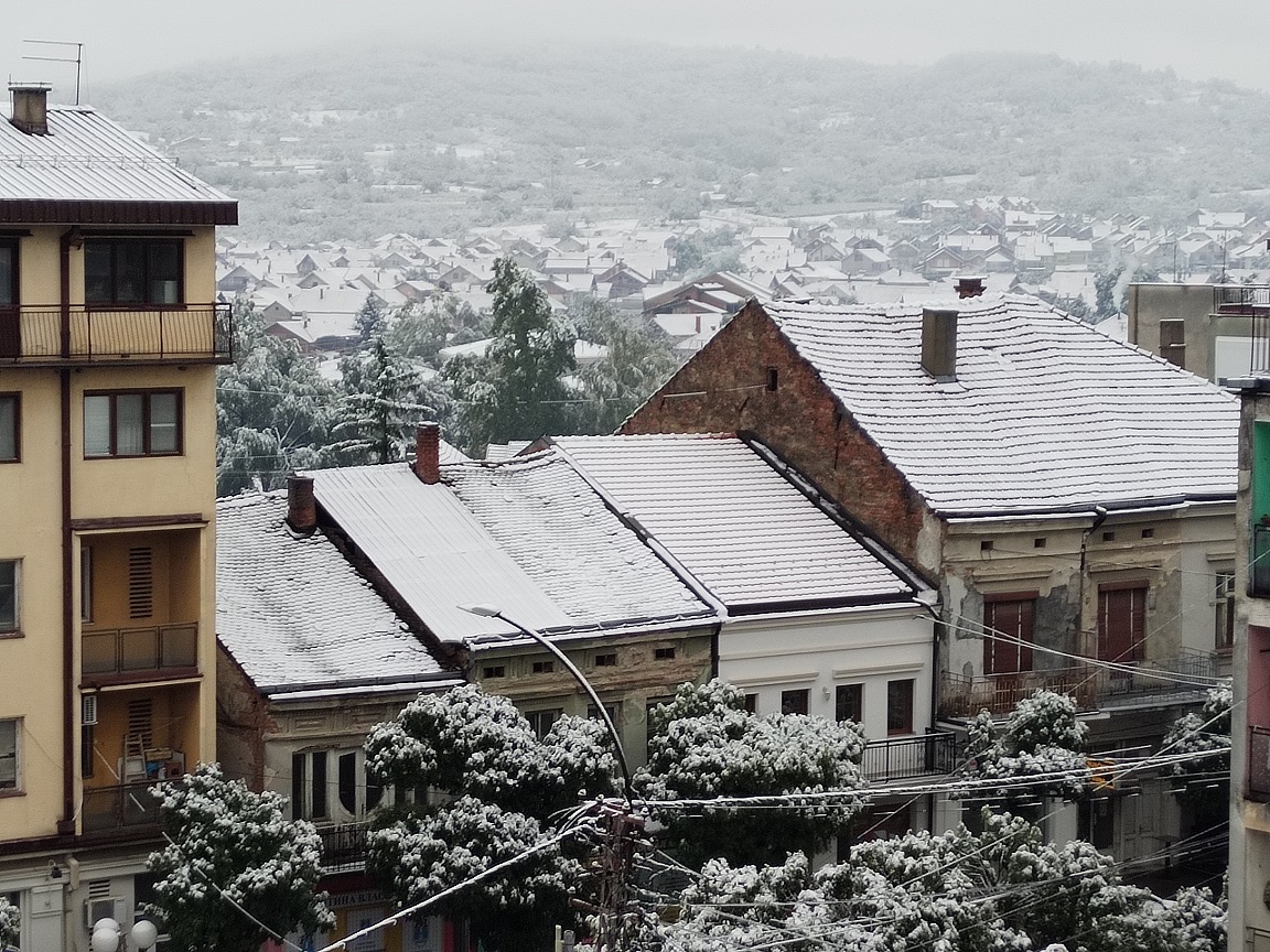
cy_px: 476
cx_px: 635
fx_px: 3375
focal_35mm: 92
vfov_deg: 16.1
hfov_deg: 21.3
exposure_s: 1/100
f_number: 1.8
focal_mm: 4.75
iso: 149
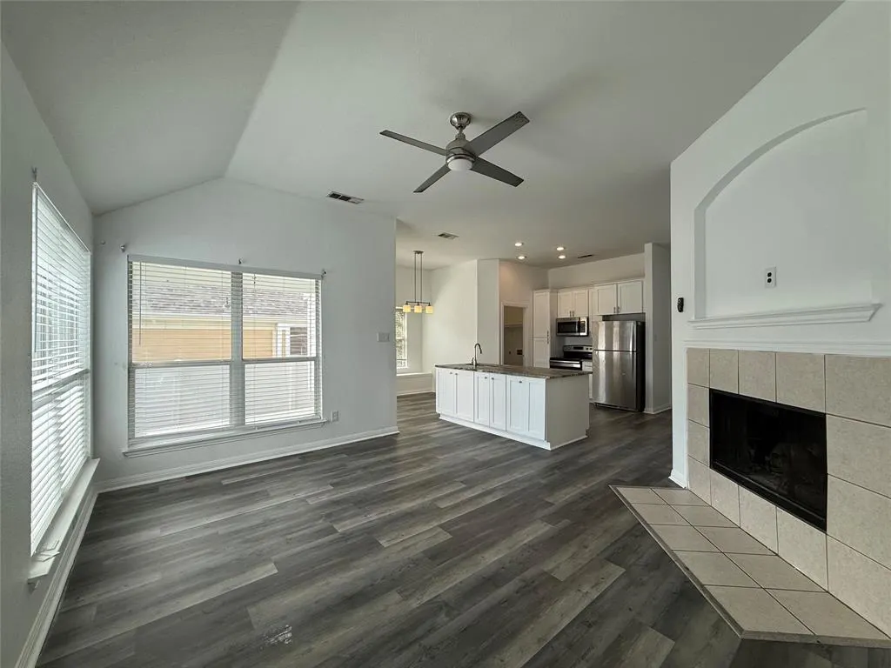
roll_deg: -0.2
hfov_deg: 102.1
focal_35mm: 14
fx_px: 360
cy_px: 334
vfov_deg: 85.7
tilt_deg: +0.4
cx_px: 446
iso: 50
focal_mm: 2.22
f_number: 2.2
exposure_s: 1/203
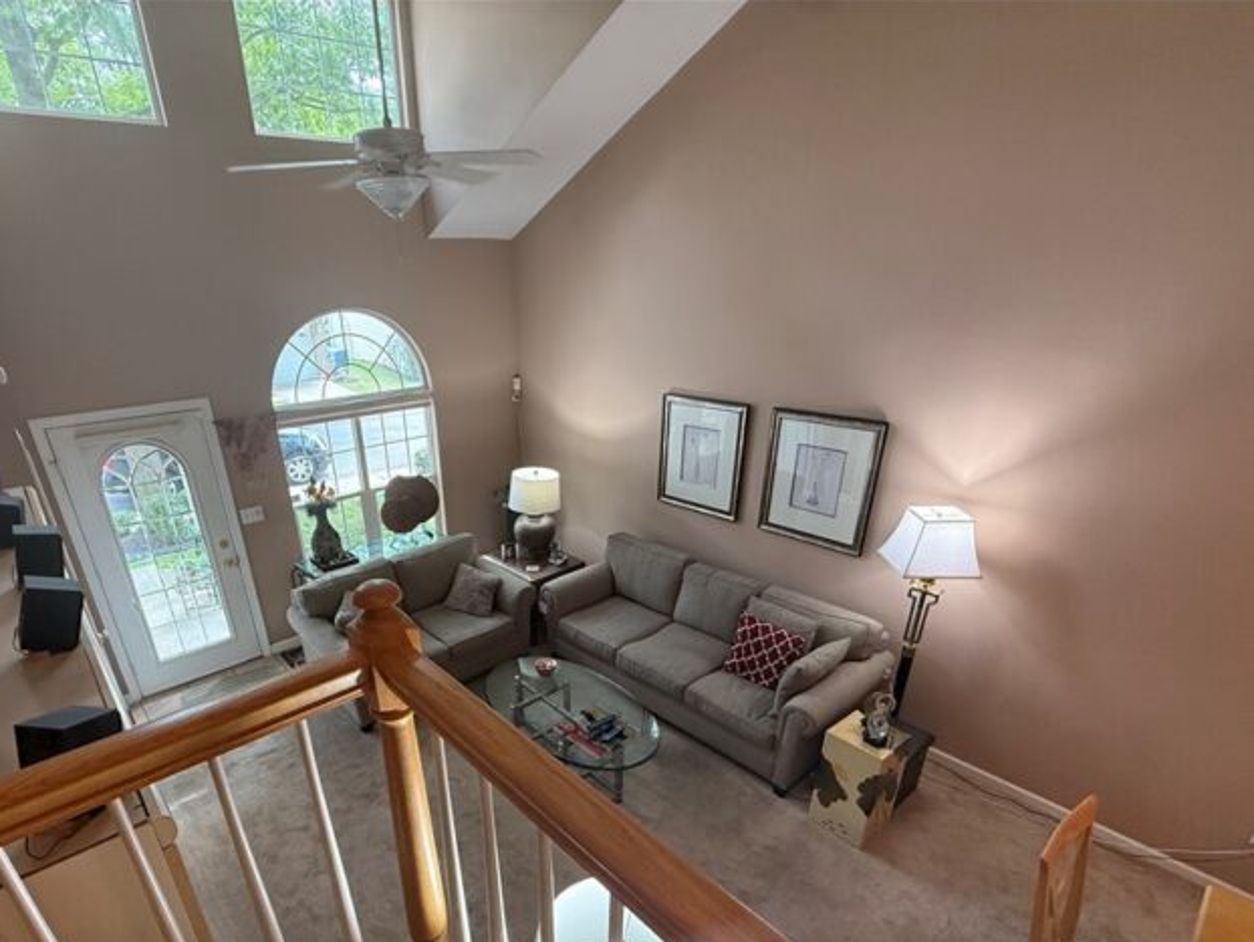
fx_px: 652
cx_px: 528
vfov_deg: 70.2
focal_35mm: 18
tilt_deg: -26.1
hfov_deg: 87.1
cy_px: 603
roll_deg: +1.1
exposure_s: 1/120
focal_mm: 2.22
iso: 320
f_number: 2.2
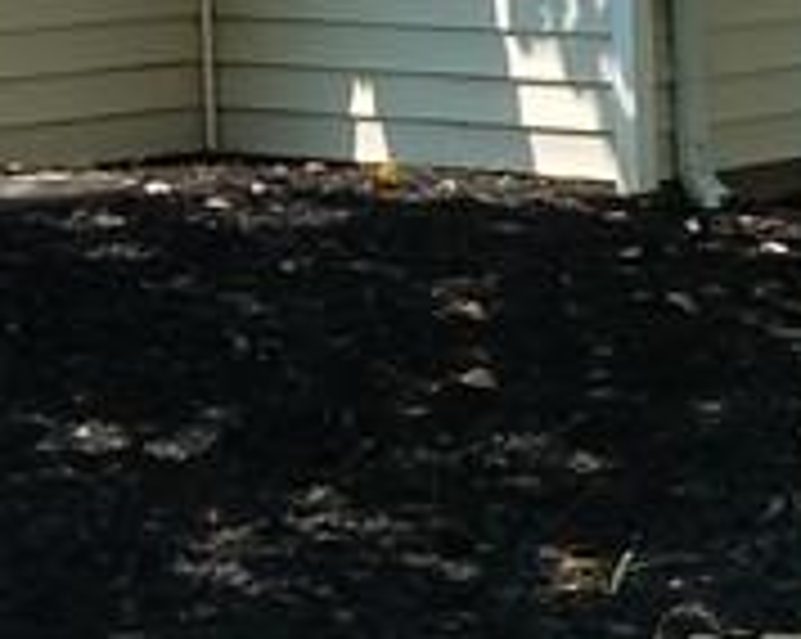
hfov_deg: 12.1
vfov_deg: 10.5
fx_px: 3457
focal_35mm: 146
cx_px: 1440
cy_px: 0
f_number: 1.7
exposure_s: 1/2152
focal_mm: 4.2
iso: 50
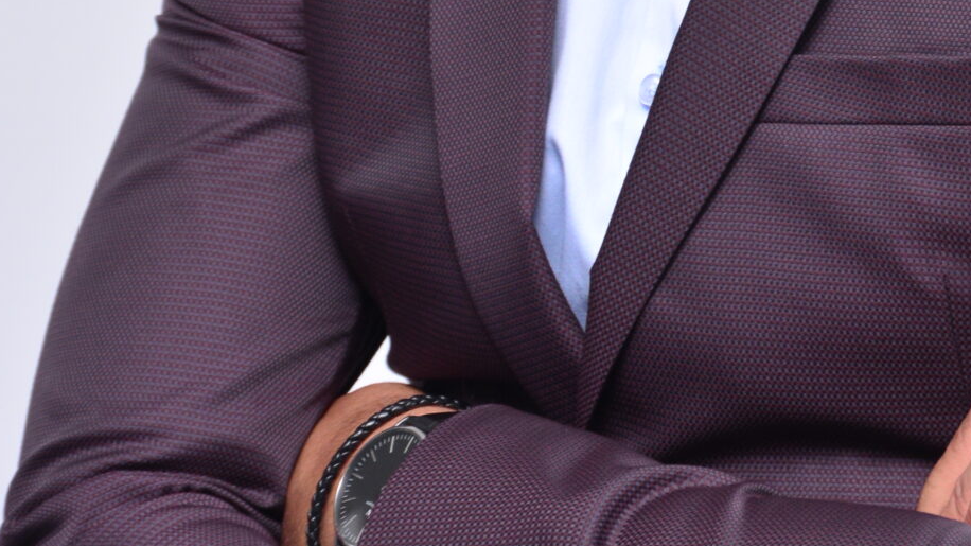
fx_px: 6410
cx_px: 779
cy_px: -363
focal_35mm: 249
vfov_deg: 4.8
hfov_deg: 8.6
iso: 800
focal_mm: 85
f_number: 9
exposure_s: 1/100
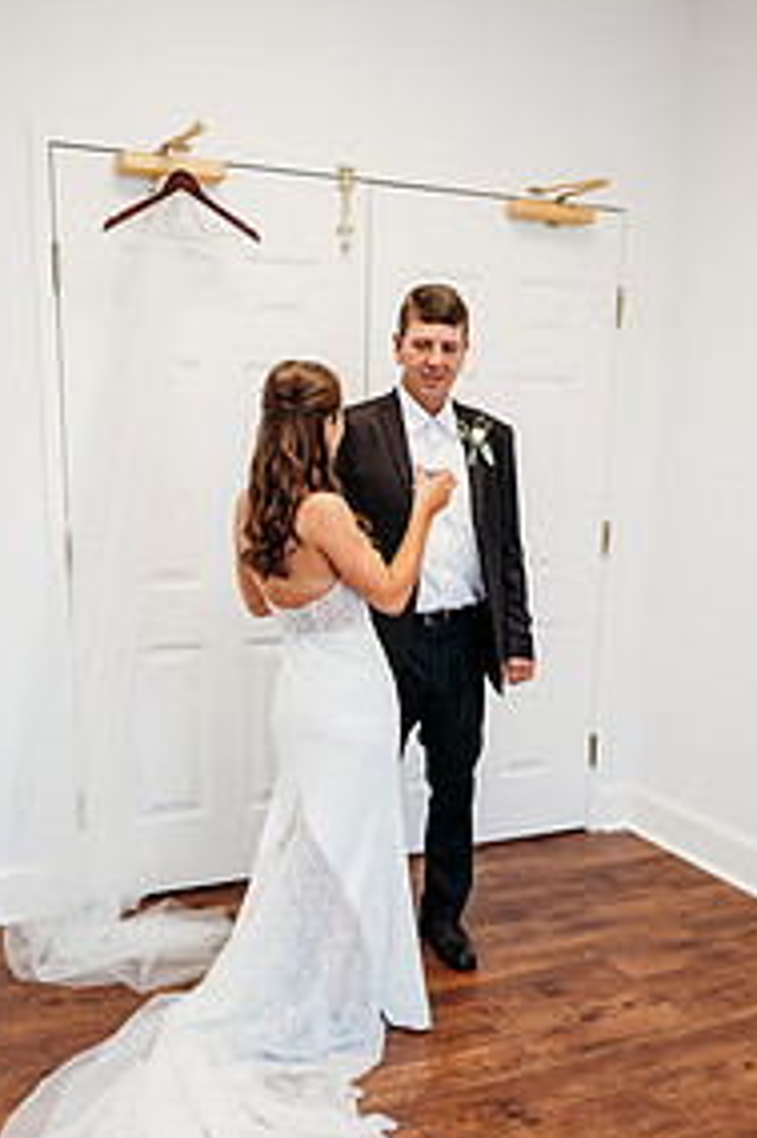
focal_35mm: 38
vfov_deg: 50.2
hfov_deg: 35.0
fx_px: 1200
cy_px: 717
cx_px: 417
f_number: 2.5
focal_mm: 24
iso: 320
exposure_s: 1/160
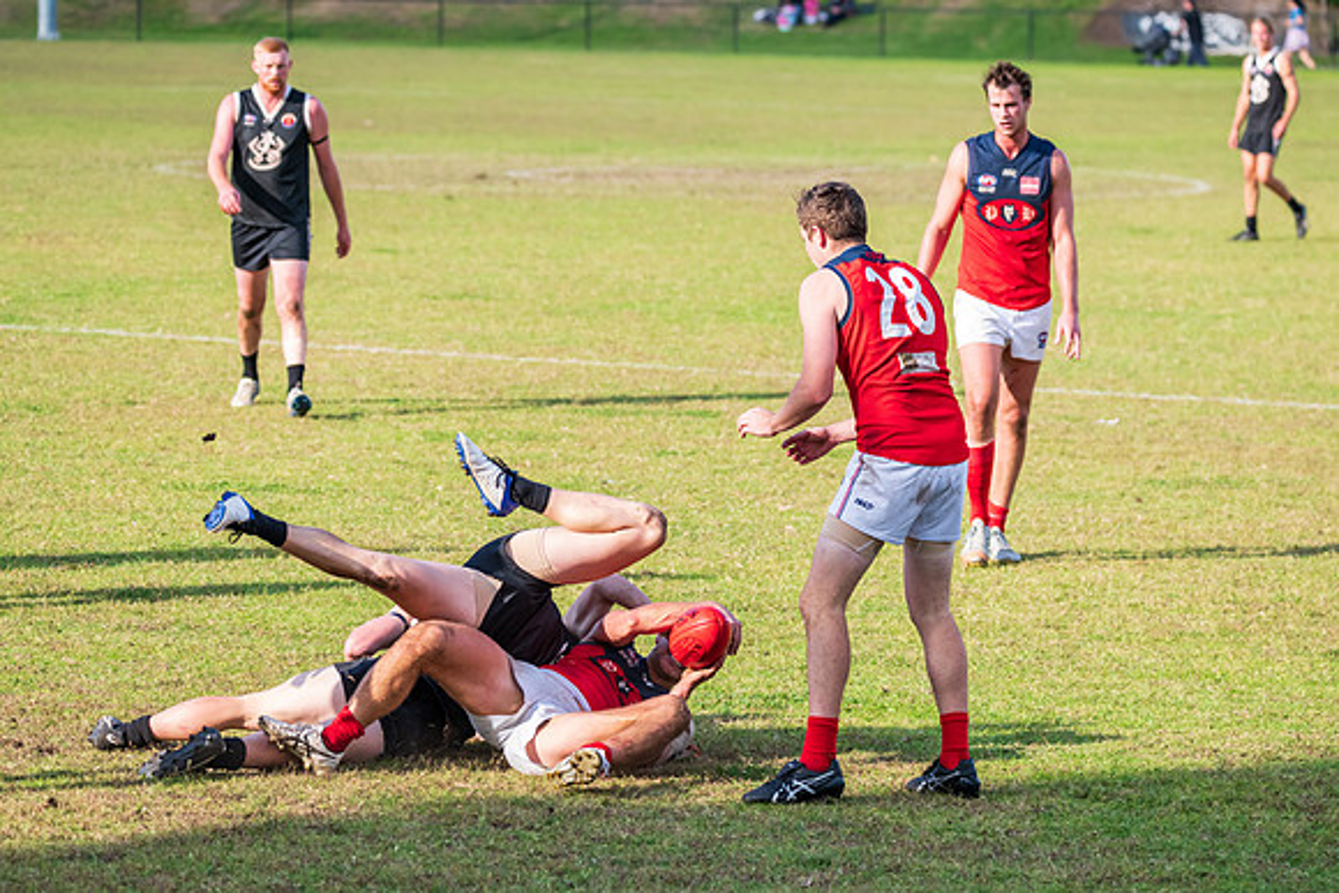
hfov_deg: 10.2
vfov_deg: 6.8
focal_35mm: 202
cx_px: 712
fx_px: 7516
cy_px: 475
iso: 800
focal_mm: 190
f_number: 7.1
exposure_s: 1/1250
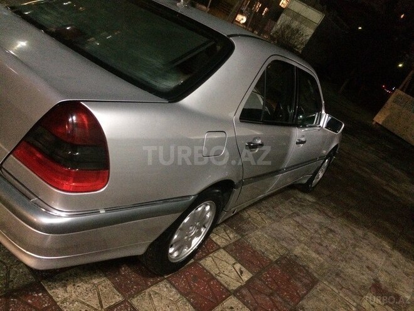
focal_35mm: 29
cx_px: 207
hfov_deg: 61.7
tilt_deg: -18.1
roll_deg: -29.9
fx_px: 347
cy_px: 156
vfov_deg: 48.2
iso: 800
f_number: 2.2
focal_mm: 4.15
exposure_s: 1/17
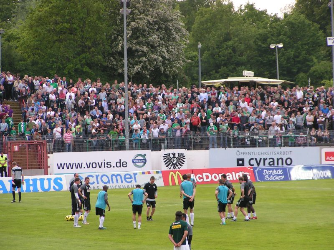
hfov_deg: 8.0
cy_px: 125
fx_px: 2383
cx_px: 167
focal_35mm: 247
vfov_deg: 6.0
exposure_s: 1/250
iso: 50
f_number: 3.5
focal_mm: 37.8
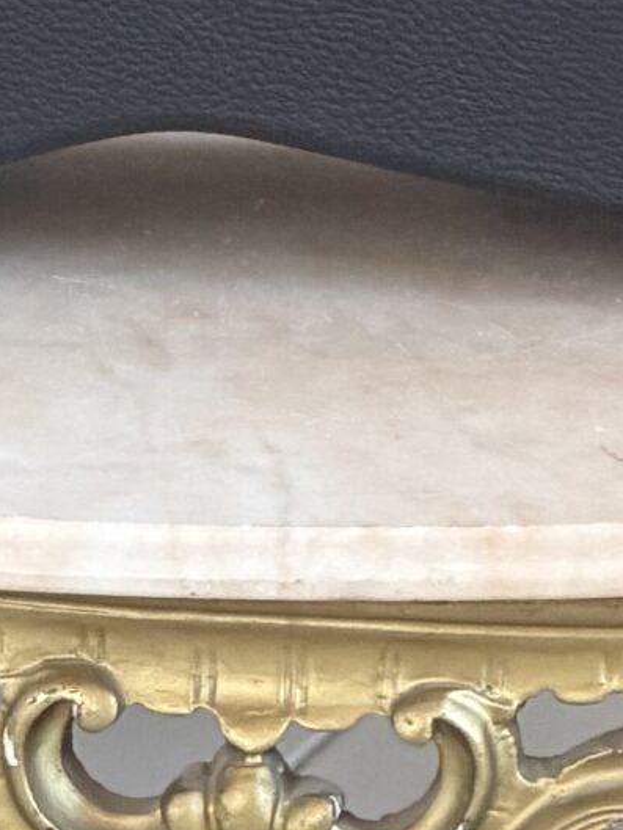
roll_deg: -1.1
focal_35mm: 484
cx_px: 124
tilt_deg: -16.3
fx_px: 11610
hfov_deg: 3.1
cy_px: -160
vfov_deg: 4.1
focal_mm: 16.89
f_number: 2.8
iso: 320
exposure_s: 1/121
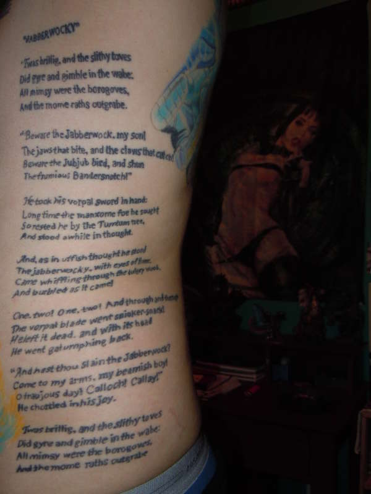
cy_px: 247
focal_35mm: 30
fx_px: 429
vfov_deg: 60.0
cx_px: 186
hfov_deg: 46.8
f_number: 3.5
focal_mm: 5.4
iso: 200
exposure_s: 1/30
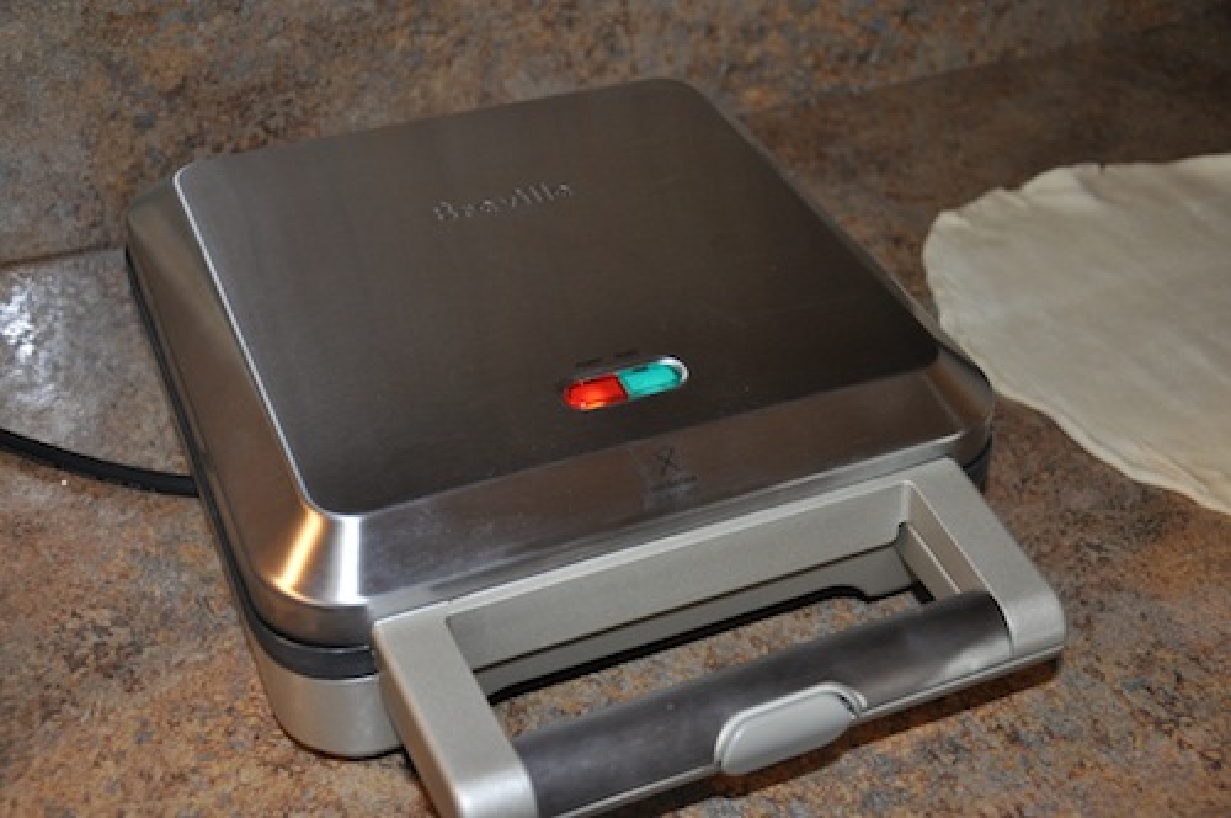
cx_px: 616
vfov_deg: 28.0
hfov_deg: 41.2
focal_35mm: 48
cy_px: 409
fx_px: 1639
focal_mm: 32
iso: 800
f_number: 4.2
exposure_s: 1/60
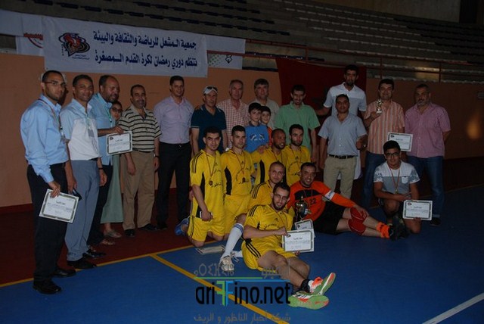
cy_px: 162
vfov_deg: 40.0
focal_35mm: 33
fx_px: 444
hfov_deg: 57.2
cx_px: 242
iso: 200
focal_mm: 22
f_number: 3.8
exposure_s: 1/60
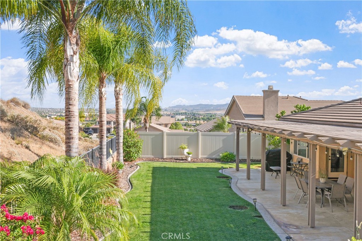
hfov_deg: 54.4
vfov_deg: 37.9
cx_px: 181
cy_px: 120
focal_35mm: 35
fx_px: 352
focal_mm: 35
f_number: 16
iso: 320
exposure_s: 1/160
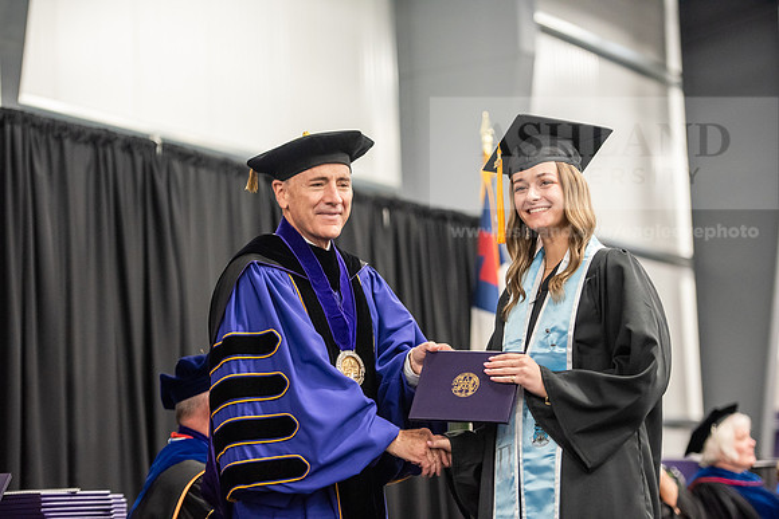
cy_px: 260
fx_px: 2164
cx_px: 390
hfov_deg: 20.4
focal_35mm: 100
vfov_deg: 13.7
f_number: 3.2
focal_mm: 100
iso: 3200
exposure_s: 1/200
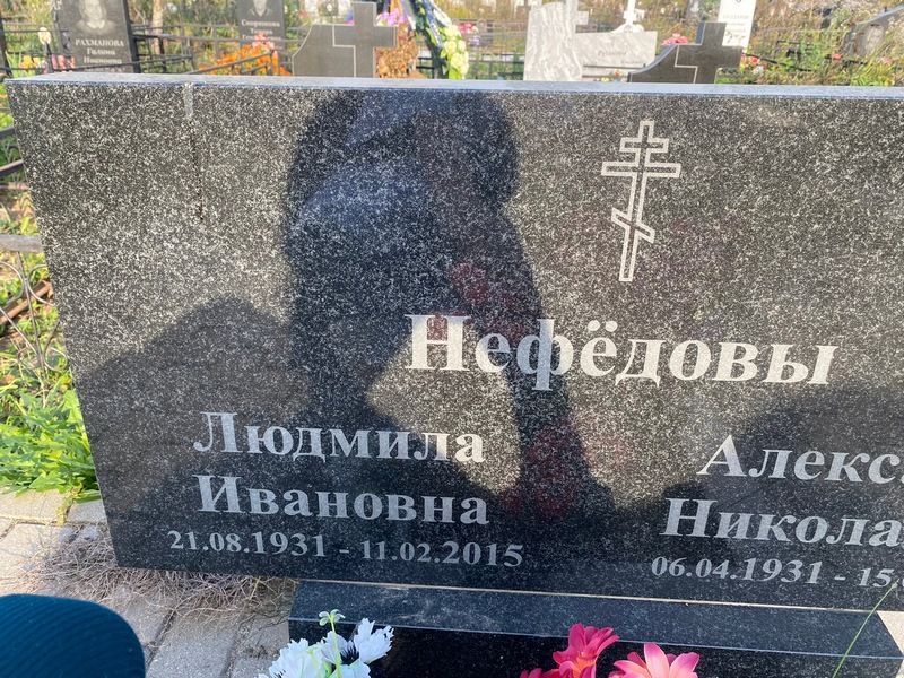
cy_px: 339
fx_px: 679
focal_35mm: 26
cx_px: 452
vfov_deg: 53.1
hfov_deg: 67.3
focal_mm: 4.25
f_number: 1.8
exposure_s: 1/232
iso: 32
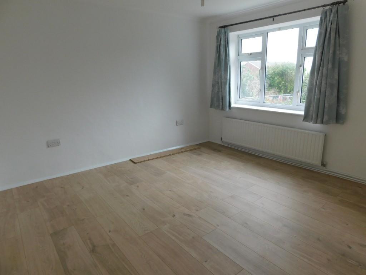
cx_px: 183
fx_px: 243
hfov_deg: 73.9
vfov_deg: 58.9
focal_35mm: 23
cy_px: 138
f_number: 3
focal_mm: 4
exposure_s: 1/100
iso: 125
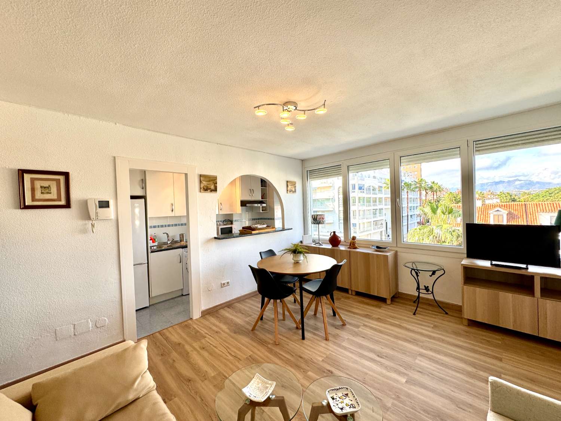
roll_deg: +1.9
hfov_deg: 102.1
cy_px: 210
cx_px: 280
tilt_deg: -1.1
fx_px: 227
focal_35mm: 14
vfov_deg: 85.7
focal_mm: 2.22
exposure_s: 1/254
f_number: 2.2
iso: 40
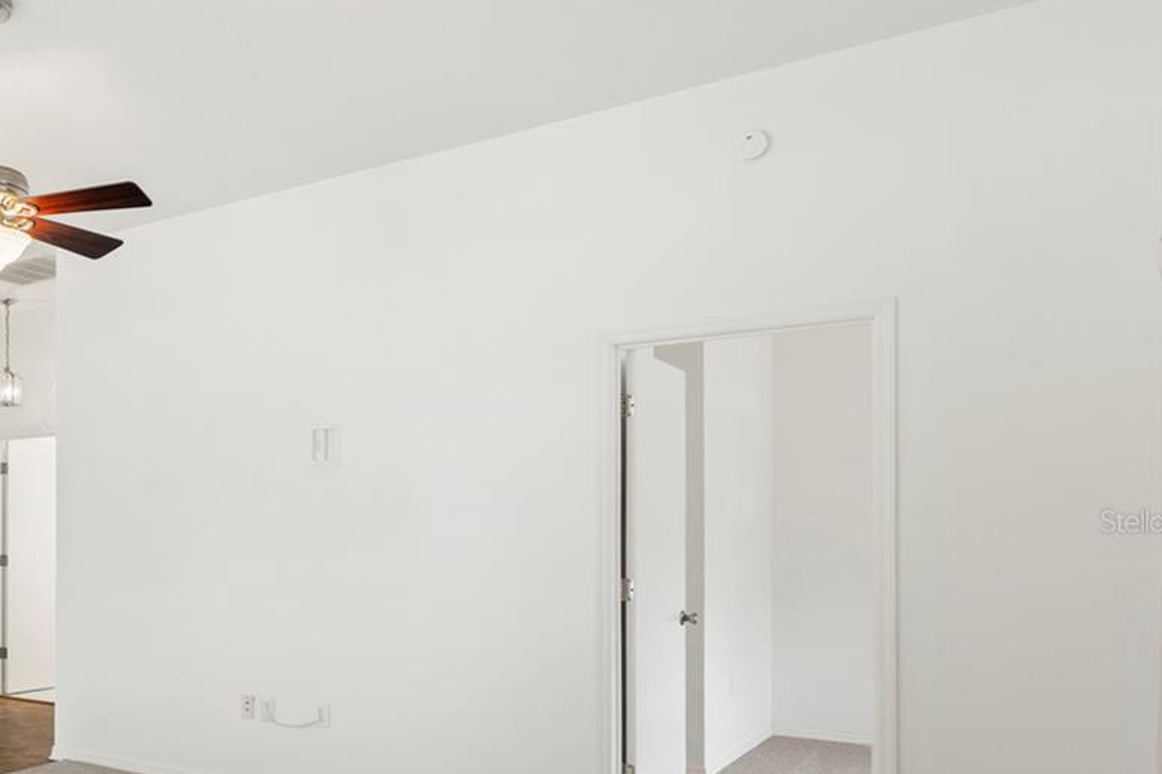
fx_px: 1065
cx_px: 36
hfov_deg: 48.5
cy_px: 521
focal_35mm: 33
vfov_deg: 39.4
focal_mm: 16
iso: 400
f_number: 10
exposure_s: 1/2.5
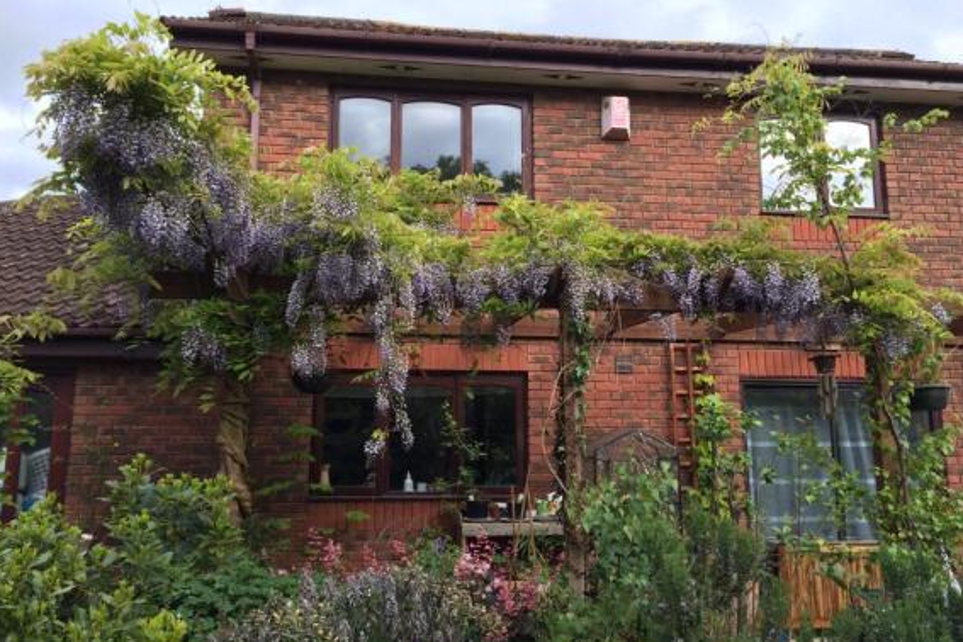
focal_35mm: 31
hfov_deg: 60.3
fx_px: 829
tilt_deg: +8.7
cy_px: 329
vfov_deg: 42.3
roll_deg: +0.7
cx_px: 487
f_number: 2.2
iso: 32
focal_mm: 4.15
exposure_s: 1/391
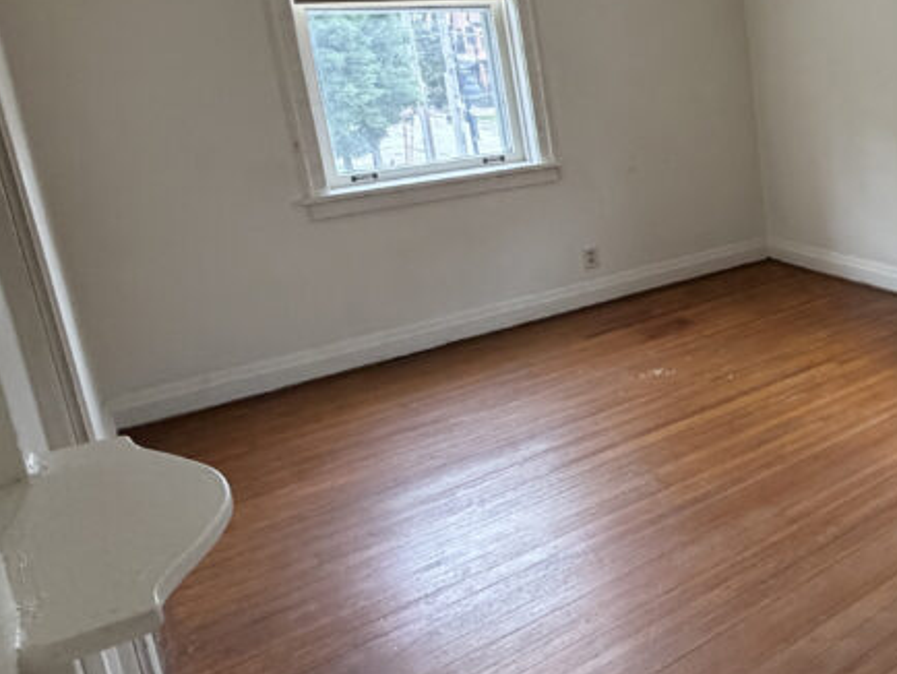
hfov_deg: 43.5
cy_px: 186
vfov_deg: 42.0
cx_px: 976
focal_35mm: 33
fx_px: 856
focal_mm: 2.22
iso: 320
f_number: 2.2
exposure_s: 1/75
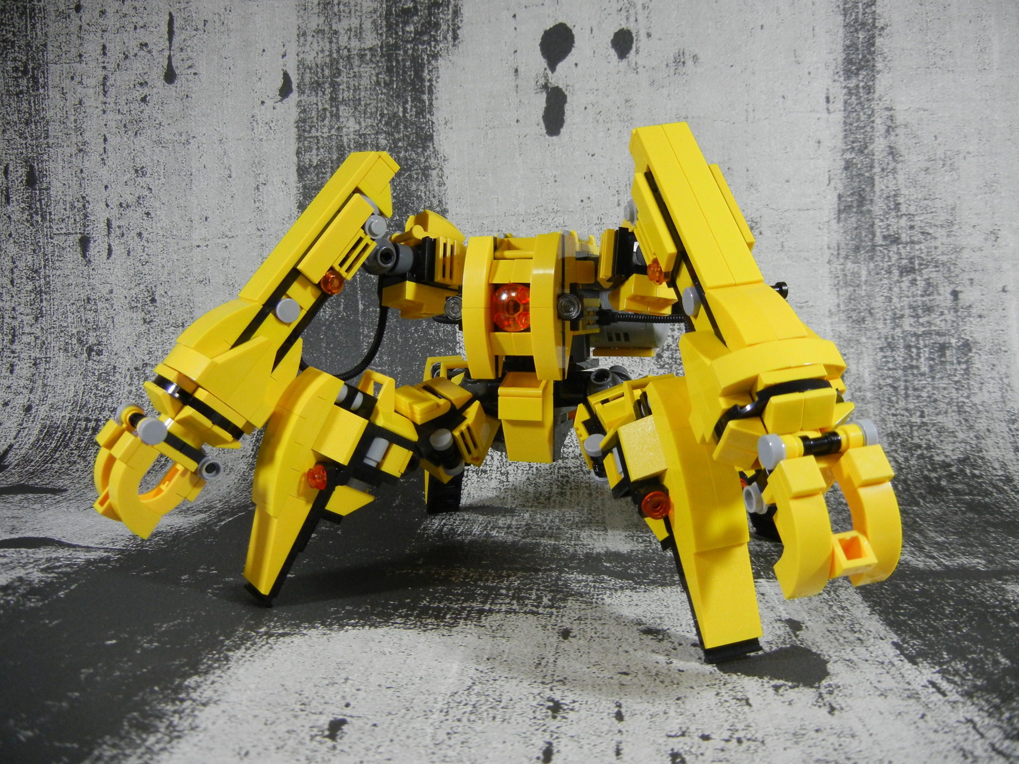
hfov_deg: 60.0
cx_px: 510
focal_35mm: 30
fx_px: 883
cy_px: 382
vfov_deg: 46.8
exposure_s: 1/54.7
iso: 400
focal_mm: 5.4
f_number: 3.5
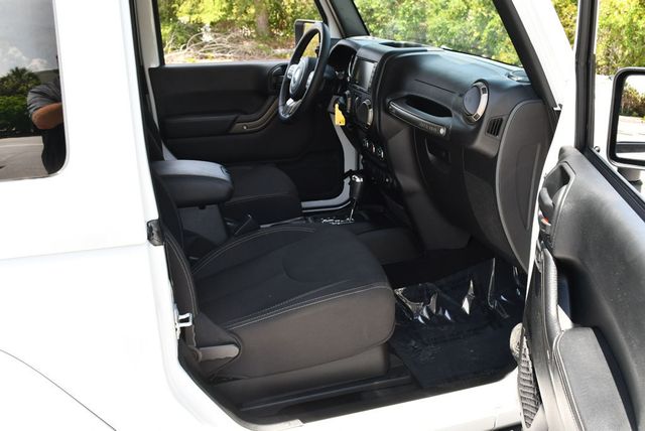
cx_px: 322
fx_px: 646
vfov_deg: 36.9
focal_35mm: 36
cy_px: 216
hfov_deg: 53.1
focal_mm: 18
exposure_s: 1/250
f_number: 5.6
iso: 280
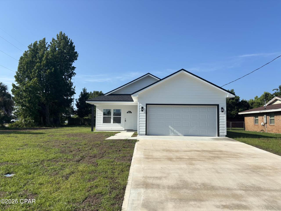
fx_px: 211
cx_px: 140
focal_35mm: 26
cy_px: 106
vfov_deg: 53.1
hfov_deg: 67.3
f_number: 1.6
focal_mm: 5.96
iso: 50
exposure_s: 1/4425
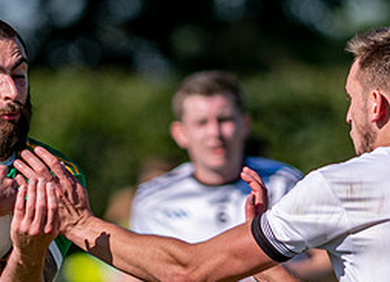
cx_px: 1
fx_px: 15470
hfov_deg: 1.4
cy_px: 339
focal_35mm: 1390
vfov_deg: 1.0
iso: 100
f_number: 2.8
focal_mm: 300
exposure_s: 1/2500
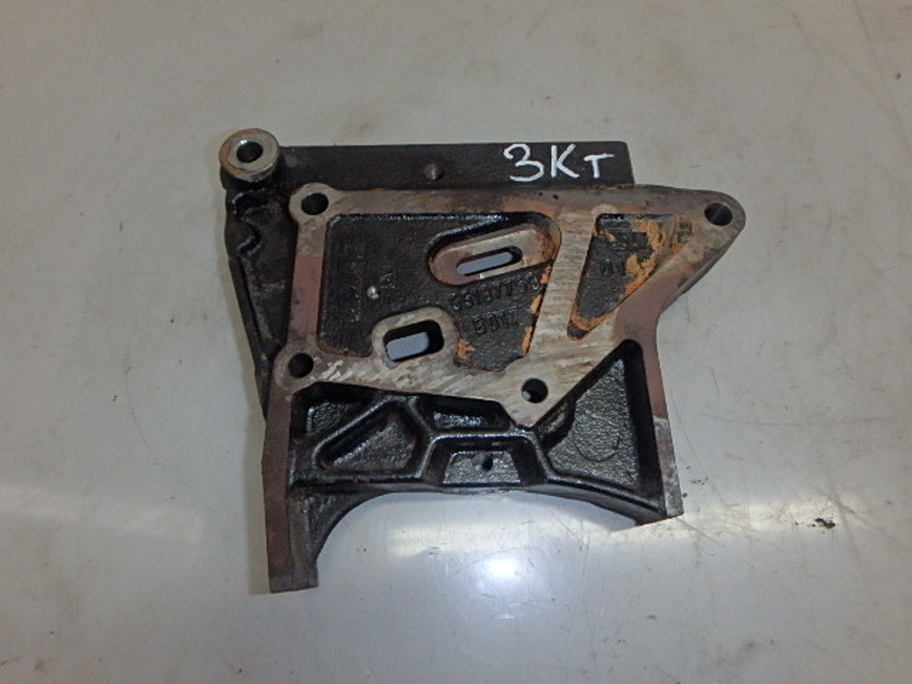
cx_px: 456
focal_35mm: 21
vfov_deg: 63.4
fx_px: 553
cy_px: 342
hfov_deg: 79.0
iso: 320
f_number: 6
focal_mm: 3.7
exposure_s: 1/80
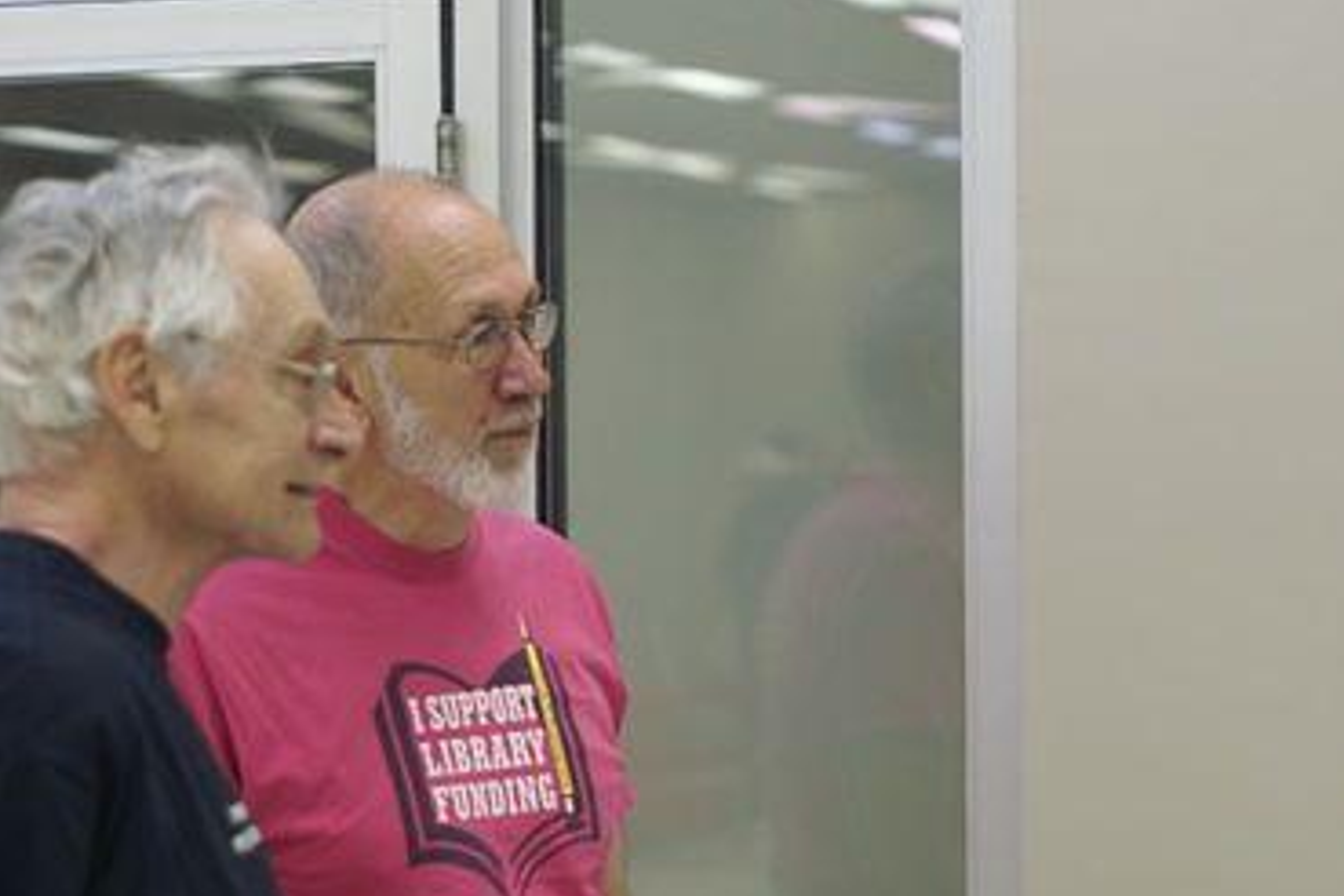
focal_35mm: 130
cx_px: 463
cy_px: 528
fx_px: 4853
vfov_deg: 10.5
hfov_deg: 15.7
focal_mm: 50
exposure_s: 1/160
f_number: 2.2
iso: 400
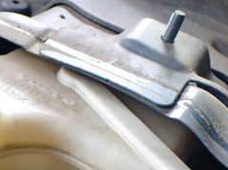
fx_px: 507
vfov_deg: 18.9
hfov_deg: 23.9
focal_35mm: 77
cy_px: 141
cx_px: -15
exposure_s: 1/125
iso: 800
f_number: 2.3
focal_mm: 5.4
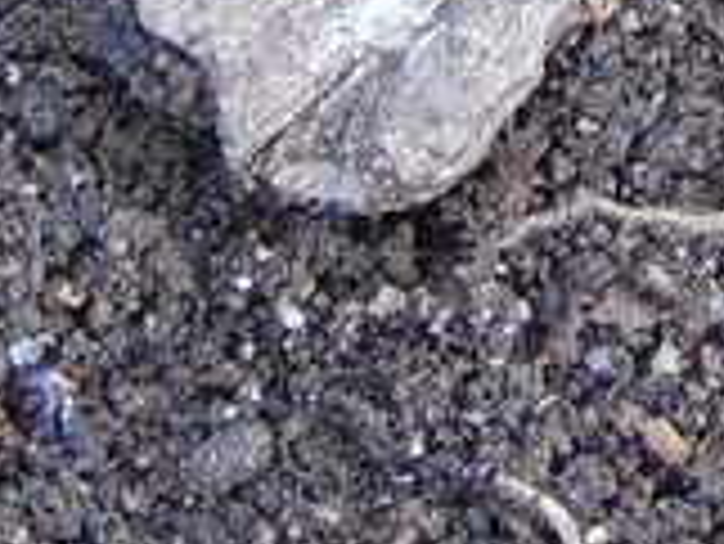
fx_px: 10424
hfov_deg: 4.0
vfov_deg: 3.0
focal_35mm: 498
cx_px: 1234
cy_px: -499
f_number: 4.3
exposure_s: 1/30
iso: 100
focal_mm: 17
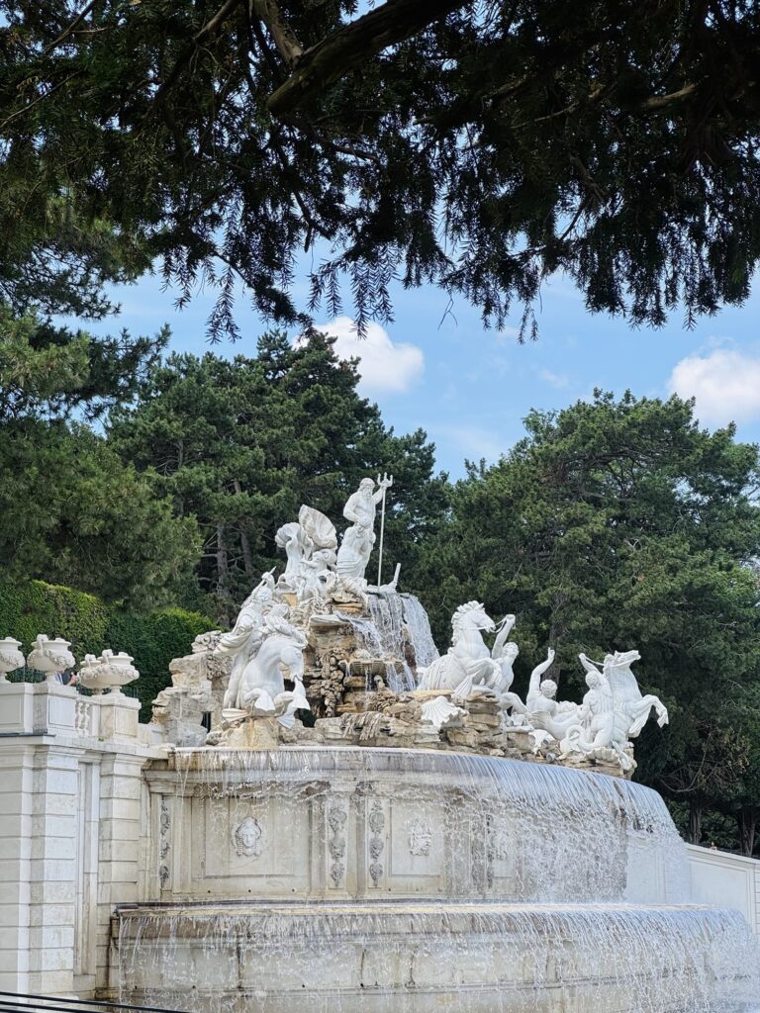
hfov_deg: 19.1
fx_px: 2254
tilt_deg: +10.4
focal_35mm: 77
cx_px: 380
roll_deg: +1.0
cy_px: 506
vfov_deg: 25.3
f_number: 2.8
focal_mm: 9
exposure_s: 1/337
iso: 25
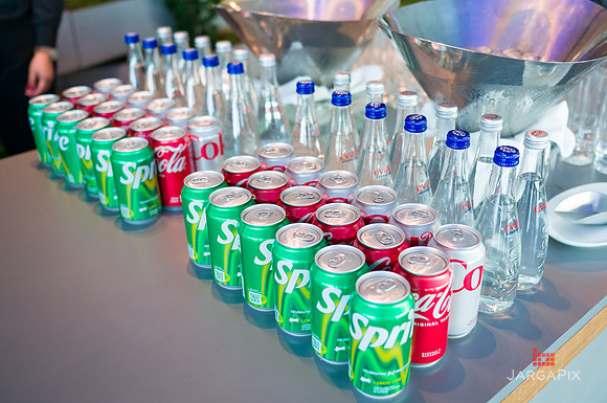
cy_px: 212
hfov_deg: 51.2
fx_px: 634
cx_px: 320
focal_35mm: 38
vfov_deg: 35.3
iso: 1600
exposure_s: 1/200
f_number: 3.2
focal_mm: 35
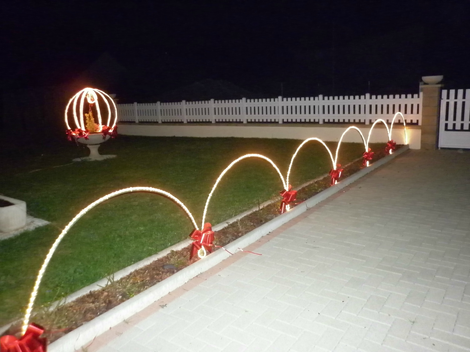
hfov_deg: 63.4
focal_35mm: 28
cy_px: 176
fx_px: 380
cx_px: 235
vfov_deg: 49.7
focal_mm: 5
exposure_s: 1/30
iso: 1000
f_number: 2.8
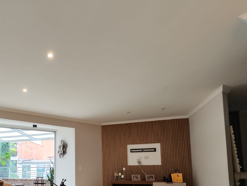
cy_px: 158
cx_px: 50
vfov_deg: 50.3
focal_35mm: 25
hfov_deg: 63.5
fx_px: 179
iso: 92
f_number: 2.2
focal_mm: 2.16
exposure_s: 1/30
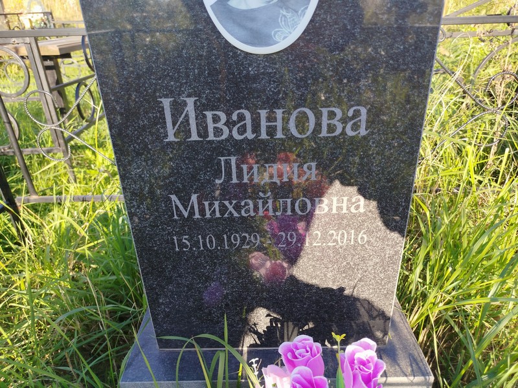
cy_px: 194
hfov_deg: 71.6
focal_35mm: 24
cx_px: 259
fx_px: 359
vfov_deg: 56.8
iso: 50
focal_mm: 5.31
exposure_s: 1/212
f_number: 1.7
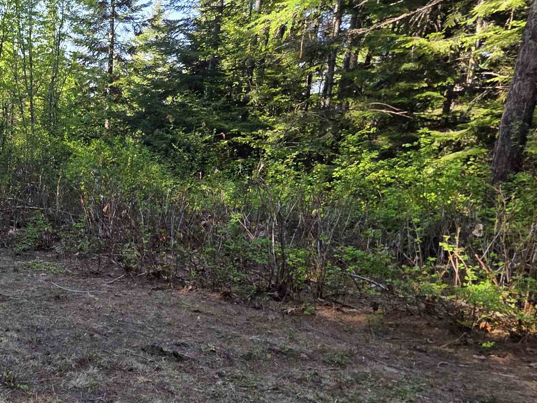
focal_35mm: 29
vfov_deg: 48.2
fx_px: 450
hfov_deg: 46.7
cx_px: -43
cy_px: 221
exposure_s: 1/347
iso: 40
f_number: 1.9
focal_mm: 2.2
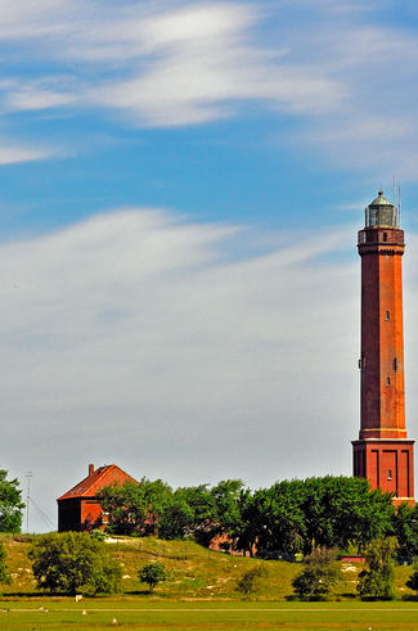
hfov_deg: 8.3
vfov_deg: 12.4
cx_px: 158
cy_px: 159
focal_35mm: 165
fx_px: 2888
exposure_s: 1/1000
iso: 100
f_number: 8
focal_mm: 60
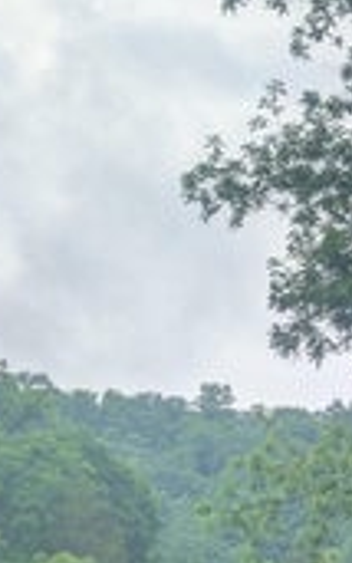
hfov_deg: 9.0
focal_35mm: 127
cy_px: 728
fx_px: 1948
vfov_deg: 15.6
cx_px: 928
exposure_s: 1/322
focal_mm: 6.9
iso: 20
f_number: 1.68
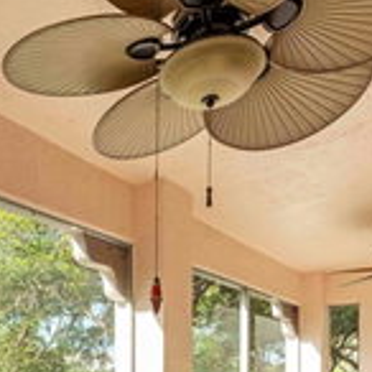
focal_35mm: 39
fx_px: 474
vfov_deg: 37.4
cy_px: 387
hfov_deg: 40.6
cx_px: 61
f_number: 8
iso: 320
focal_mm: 14
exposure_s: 1/200
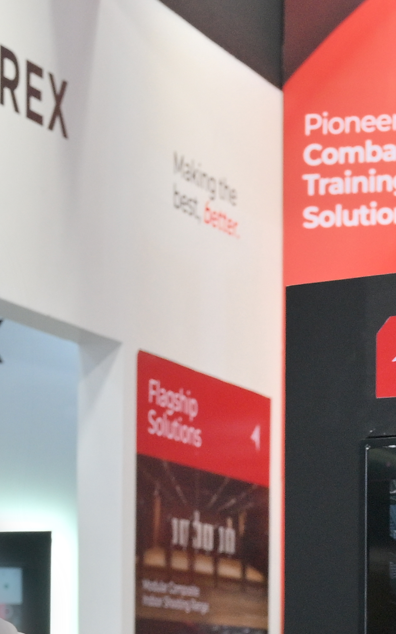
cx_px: 419
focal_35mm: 146
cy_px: 732
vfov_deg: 14.0
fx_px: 2521
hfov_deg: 8.9
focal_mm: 36
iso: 500
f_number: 6.3
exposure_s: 1/160
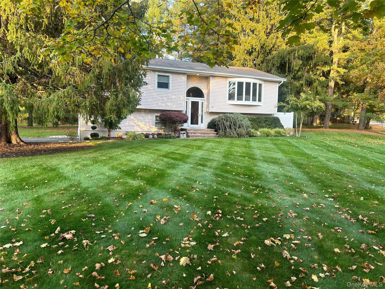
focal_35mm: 26
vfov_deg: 53.1
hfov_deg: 67.3
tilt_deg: -3.2
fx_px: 289
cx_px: 192
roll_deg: -1.3
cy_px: 144
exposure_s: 1/121
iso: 40
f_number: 1.5
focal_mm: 5.7
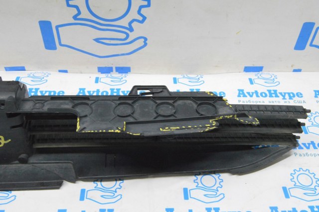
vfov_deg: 34.1
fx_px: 345
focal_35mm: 39
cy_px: 106
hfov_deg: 49.6
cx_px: 160
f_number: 20
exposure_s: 1/15
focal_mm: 26
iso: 6400
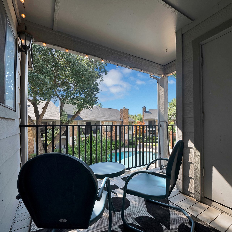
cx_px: 129
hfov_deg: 87.1
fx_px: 121
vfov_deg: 87.4
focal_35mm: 16
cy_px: 117
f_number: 9
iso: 640
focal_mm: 12
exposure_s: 1/200
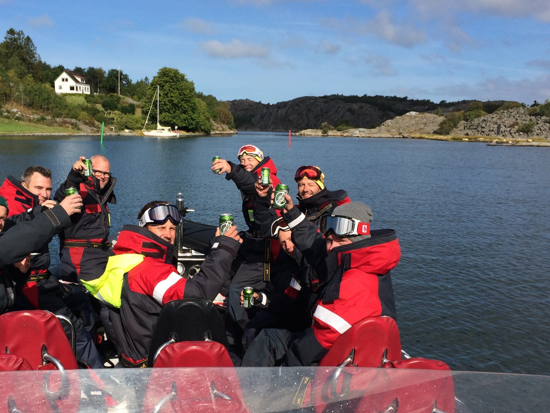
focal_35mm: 41
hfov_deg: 45.4
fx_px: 651
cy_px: 260
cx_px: 211
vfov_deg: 34.9
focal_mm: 4.12
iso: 32
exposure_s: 1/2740
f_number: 2.2
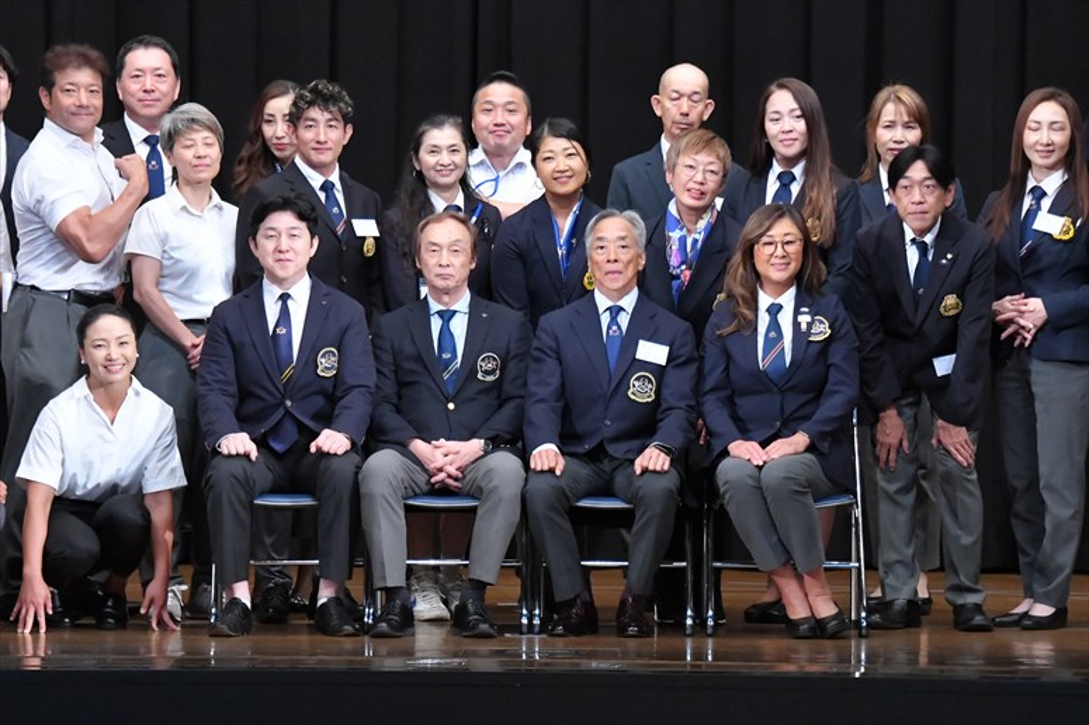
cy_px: 362
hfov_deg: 10.2
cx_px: 544
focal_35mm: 202
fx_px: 6108
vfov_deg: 6.8
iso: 8000
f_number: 5.6
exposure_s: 1/400
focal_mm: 135
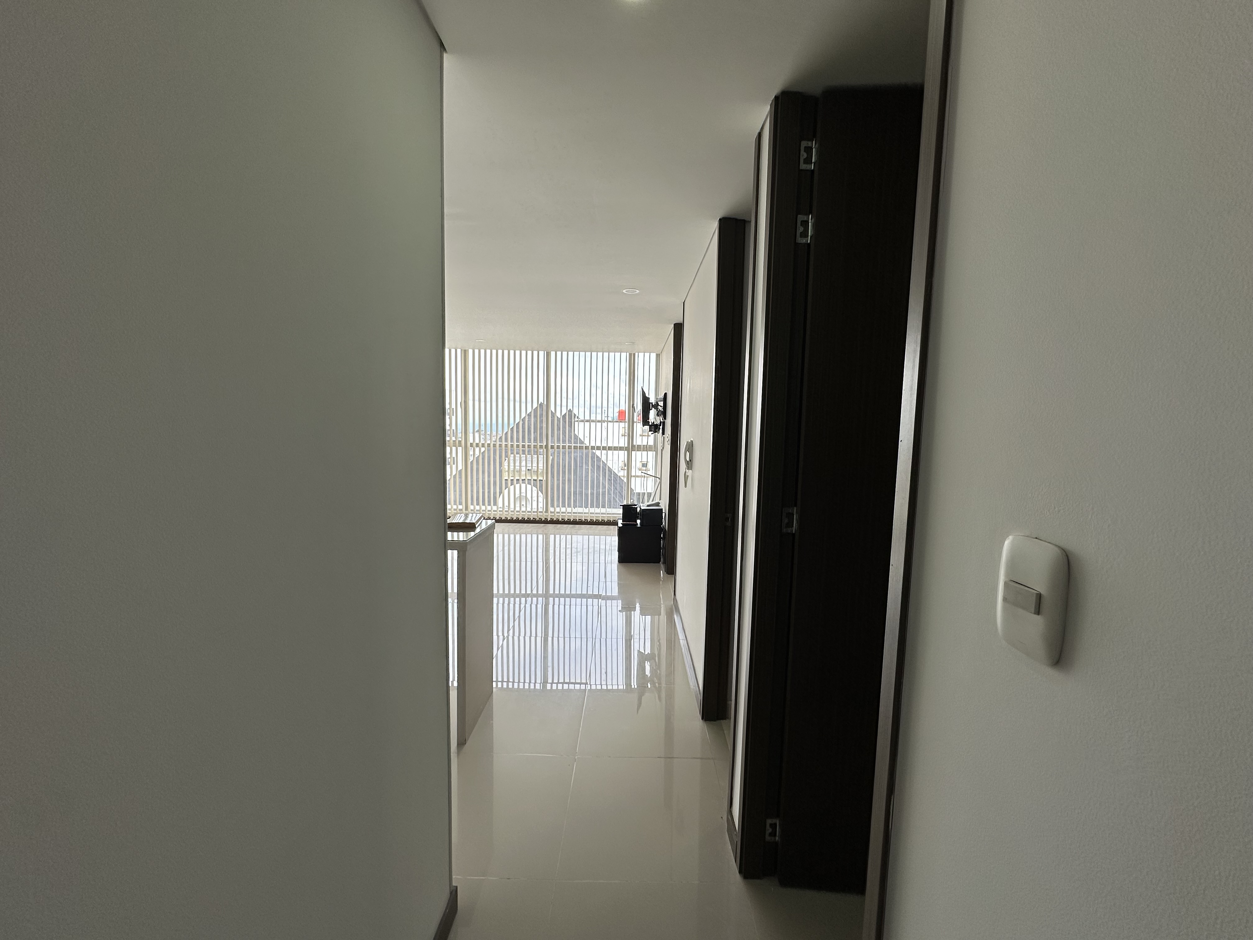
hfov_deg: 102.1
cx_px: 626
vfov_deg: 85.7
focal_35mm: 14
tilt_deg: -5.7
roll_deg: -1.3
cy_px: 470
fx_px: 507
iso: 40
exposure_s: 1/275
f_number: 2.2
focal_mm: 2.22
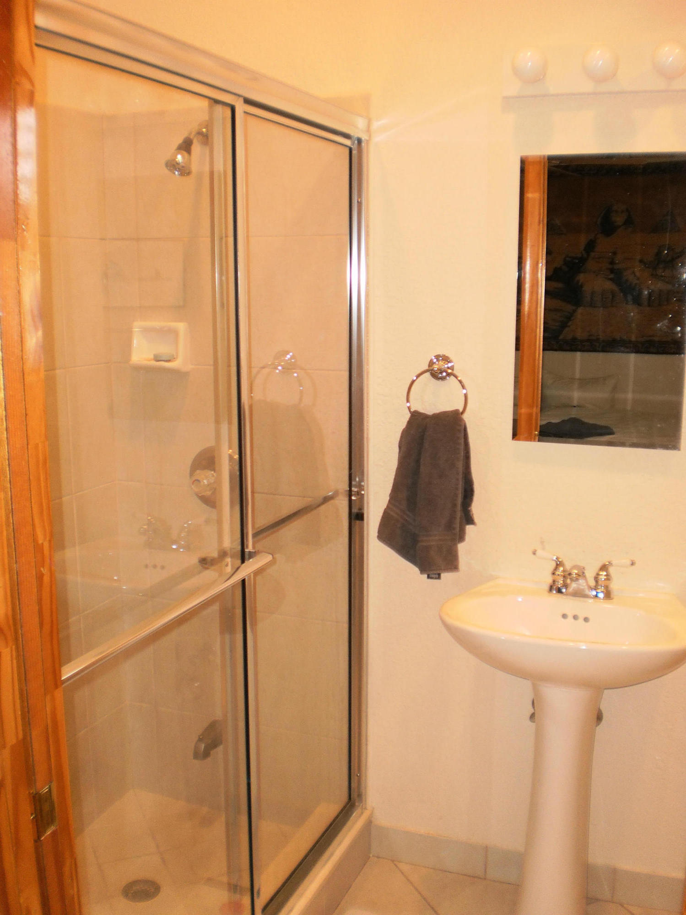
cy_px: 458
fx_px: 952
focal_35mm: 36
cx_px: 343
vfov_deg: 51.4
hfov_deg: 39.6
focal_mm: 6.3
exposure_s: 1/30
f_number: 3.1
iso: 125
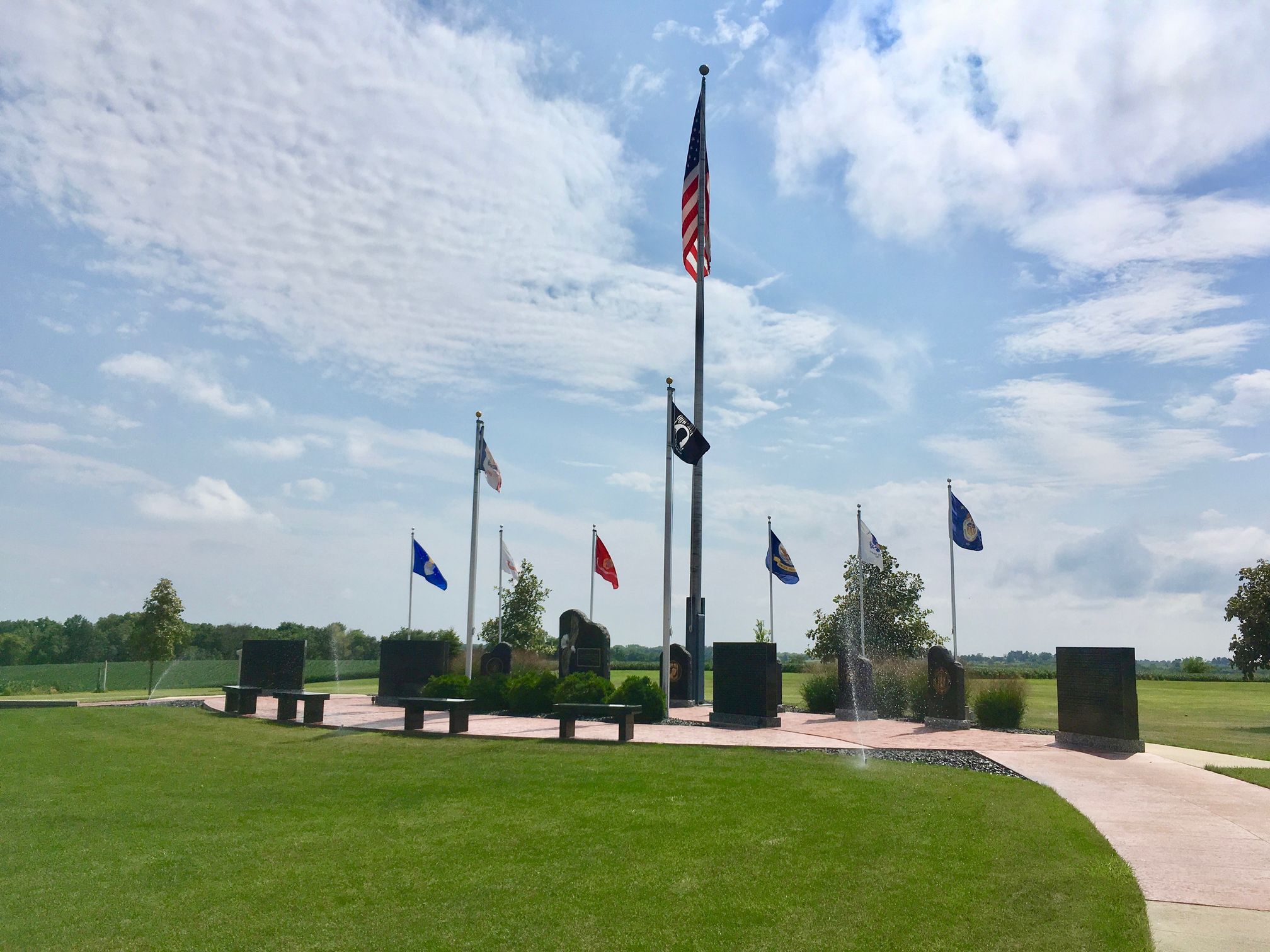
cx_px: 635
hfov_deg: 61.7
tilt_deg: +7.8
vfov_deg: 48.2
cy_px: 476
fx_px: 1064
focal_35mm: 29
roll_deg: -1.2
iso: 25
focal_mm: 4.15
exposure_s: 1/6410
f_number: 2.2
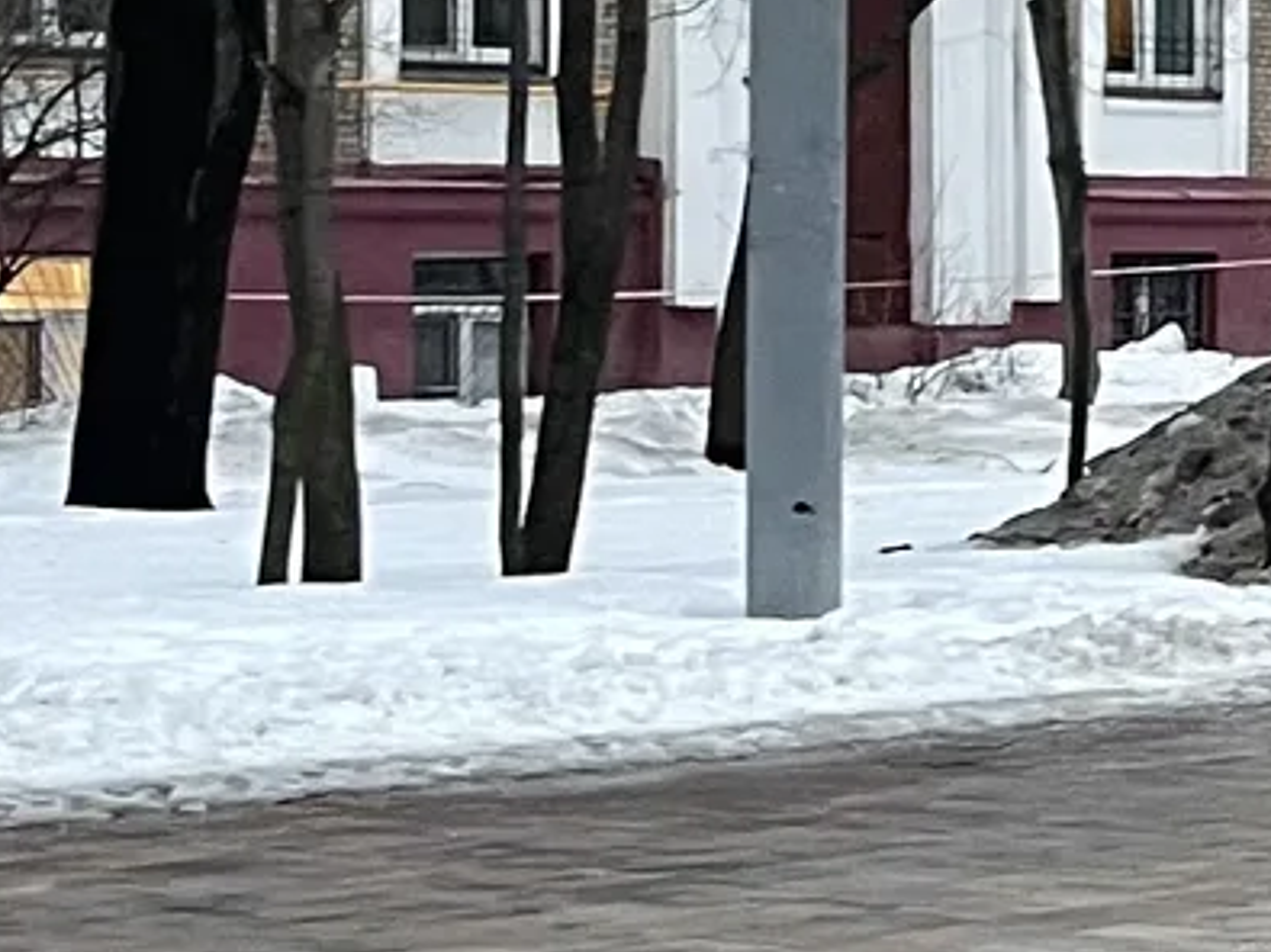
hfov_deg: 10.4
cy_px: 77
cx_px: 3301
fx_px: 5800
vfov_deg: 9.3
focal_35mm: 158
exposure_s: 1/50
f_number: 1.6
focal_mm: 4.2
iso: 64
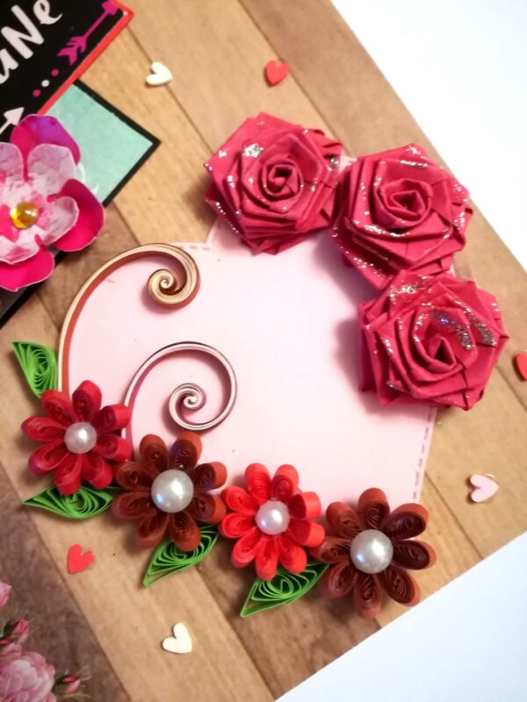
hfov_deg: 53.1
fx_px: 528
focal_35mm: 26
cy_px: 351
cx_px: 264
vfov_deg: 67.3
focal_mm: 3.83
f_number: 2.2
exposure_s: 1/20
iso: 500
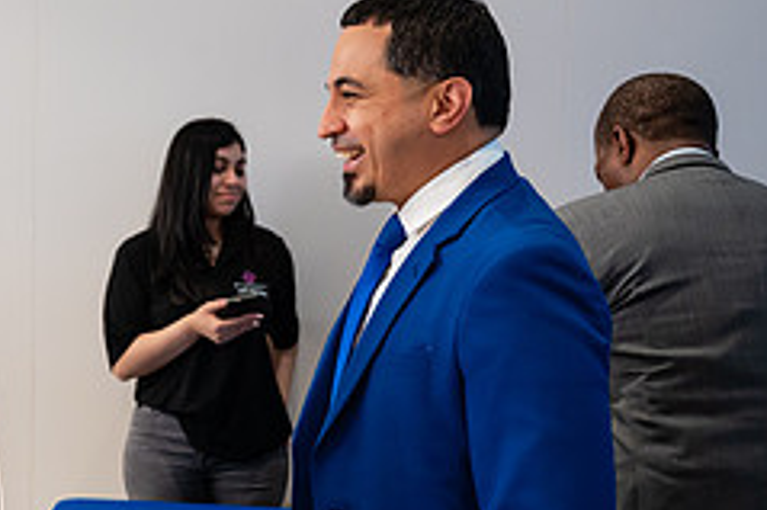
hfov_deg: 26.6
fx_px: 1533
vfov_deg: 18.9
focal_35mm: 72
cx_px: -1
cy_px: 284
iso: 800
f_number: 3.2
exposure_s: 1/200
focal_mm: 29
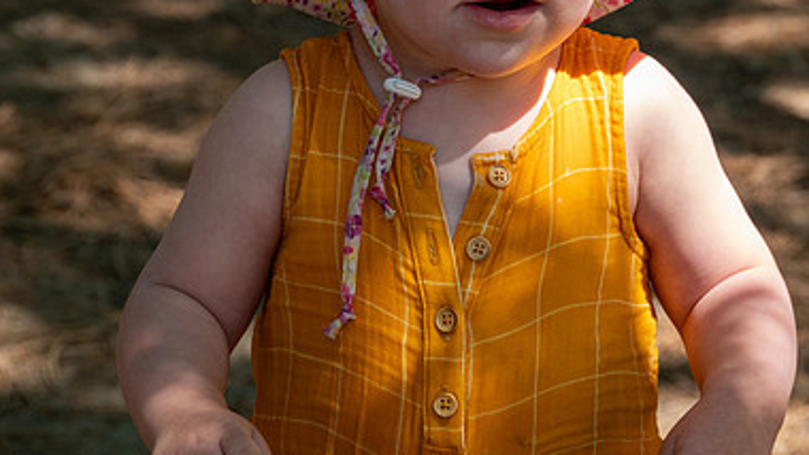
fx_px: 5836
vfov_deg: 4.5
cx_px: 545
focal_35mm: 272
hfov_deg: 7.9
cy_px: 97
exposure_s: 1/250
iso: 200
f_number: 4
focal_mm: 62.39
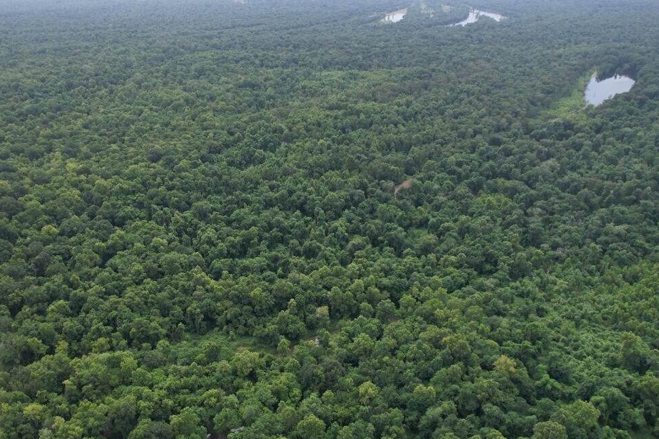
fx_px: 531
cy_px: 239
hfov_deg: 63.1
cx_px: 265
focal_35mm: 29
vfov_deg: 44.9
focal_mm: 8.4
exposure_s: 1/1500
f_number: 2.8
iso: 140
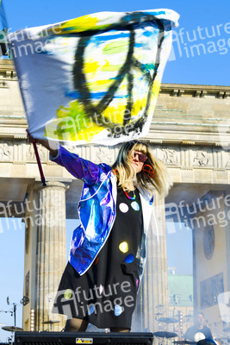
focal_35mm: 48
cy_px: 172
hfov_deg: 28.1
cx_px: 115
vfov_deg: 41.1
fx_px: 460
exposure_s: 1/200
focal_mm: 48
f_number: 8
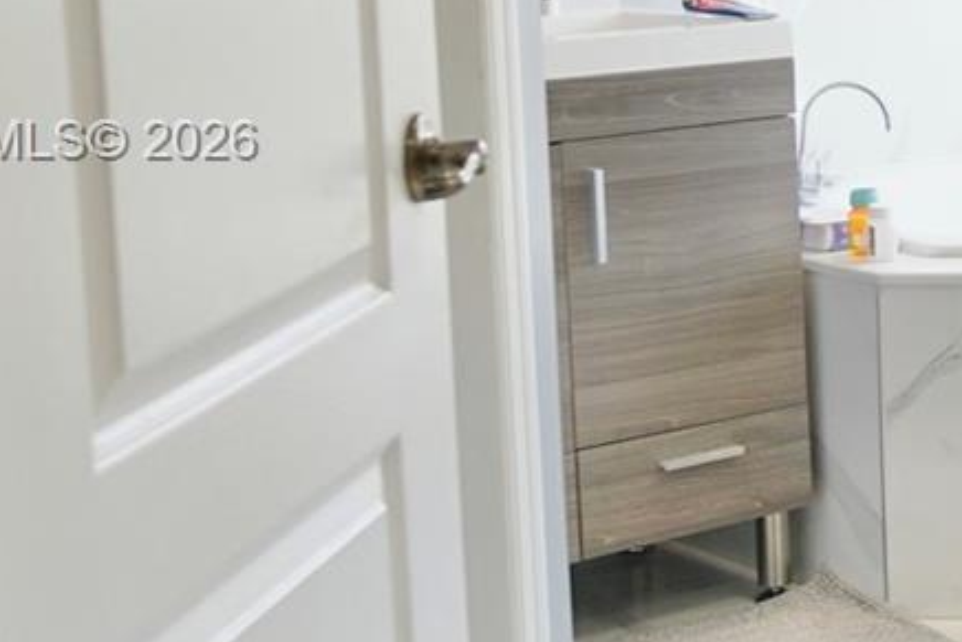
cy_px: 143
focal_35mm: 99
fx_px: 2646
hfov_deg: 18.7
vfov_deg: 13.8
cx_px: 1335
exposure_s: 1/60
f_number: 3.5
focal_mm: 18
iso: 250
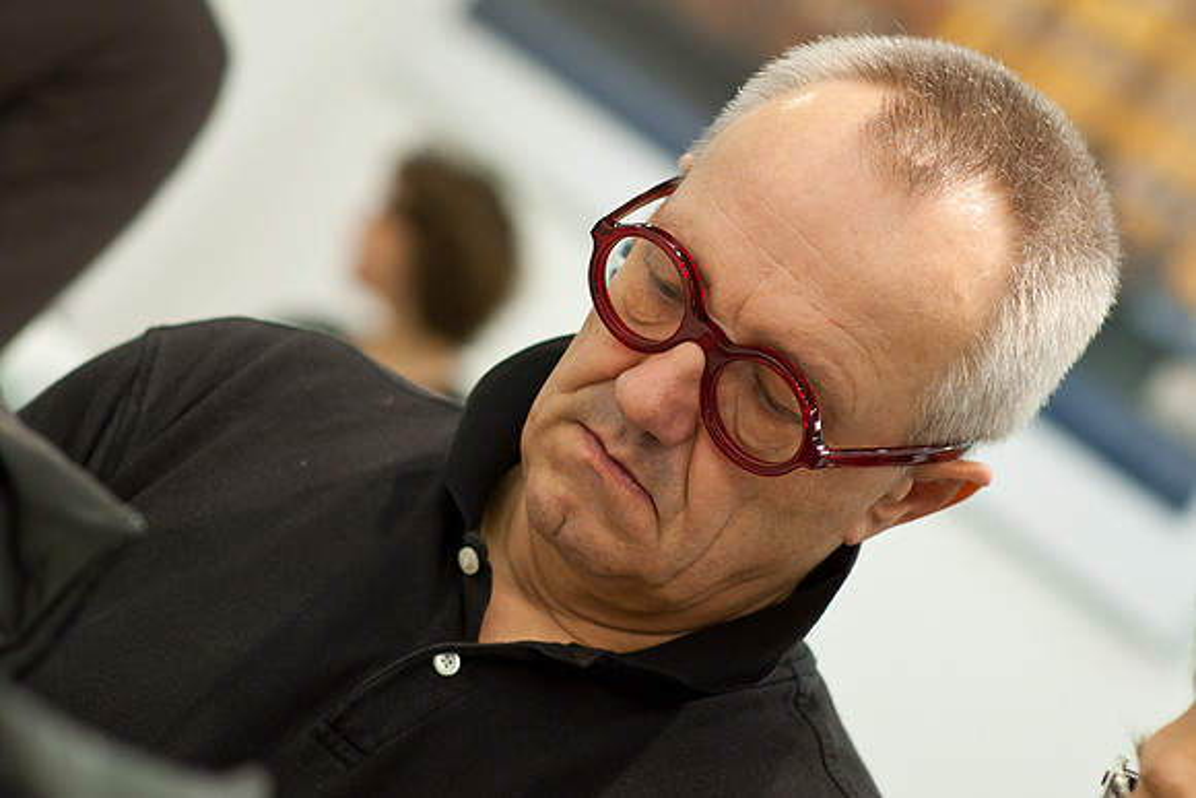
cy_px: 399
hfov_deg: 23.9
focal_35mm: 85
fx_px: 2824
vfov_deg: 16.1
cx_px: 598
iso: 1250
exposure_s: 1/250
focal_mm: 85
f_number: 3.2
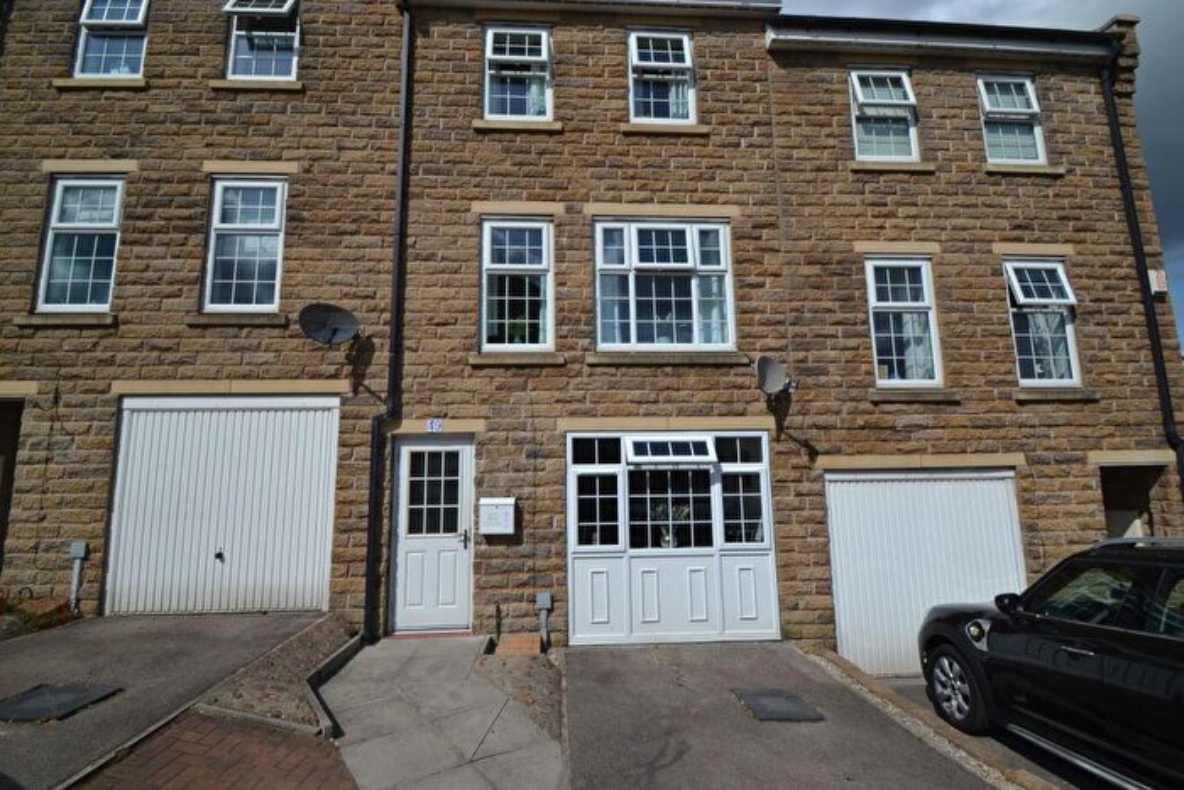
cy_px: 395
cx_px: 592
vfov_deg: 77.4
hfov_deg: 100.4
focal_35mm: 15
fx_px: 493
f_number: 9
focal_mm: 10
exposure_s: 1/320
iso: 100
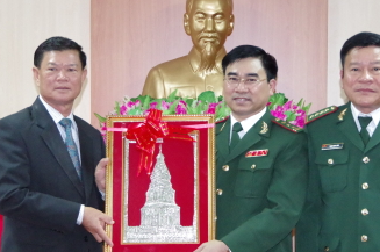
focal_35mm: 101
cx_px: 214
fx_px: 1065
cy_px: 143
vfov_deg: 13.5
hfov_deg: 20.2
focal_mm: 40
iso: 6400
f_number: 4.5
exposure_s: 1/100
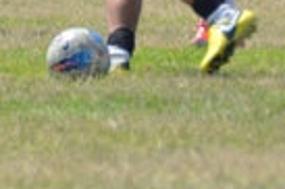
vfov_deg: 1.0
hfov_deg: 1.5
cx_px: -67
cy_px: -87
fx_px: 11046
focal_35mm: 1397
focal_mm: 200
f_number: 5.6
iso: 400
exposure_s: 1/1250
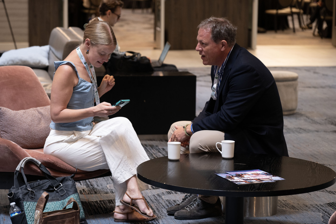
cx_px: 162
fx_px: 1017
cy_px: 111
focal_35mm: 109
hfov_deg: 18.8
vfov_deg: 12.6
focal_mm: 97
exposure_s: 1/100
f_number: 4
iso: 1600
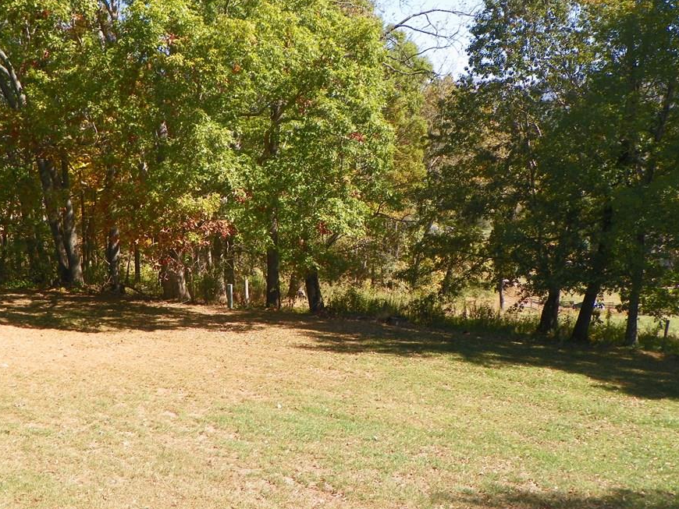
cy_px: 232
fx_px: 785
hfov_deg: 46.7
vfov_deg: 36.0
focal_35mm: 40
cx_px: 308
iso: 64
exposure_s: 1/250
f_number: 4
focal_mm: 6.1
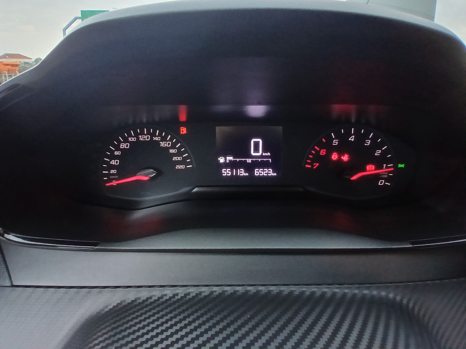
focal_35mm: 17
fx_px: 229
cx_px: 233
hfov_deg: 91.0
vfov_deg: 74.7
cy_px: 174
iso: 400
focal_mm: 1.4
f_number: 2.2
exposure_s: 1/30
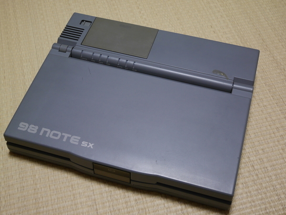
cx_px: 143
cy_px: 108
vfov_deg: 29.1
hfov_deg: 38.2
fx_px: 413
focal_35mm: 50
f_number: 5.2
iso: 800
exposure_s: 1/25
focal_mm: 25
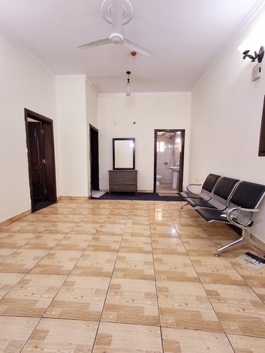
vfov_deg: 94.5
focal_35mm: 16
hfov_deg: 78.1
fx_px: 163
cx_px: 132
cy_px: 176
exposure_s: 1/50
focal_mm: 1.64
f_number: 2.2
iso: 125
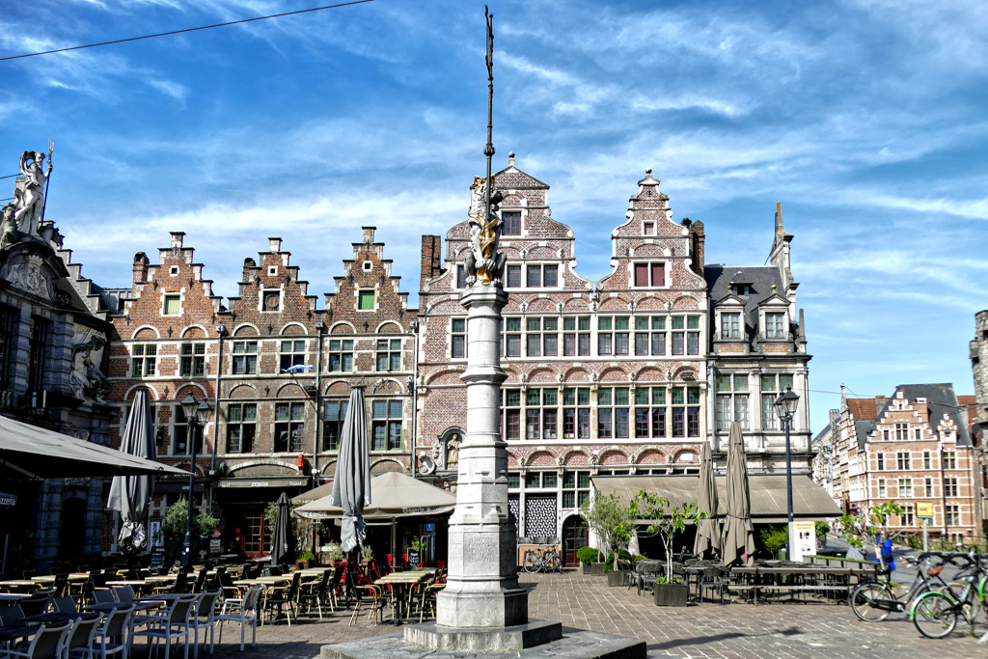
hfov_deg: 57.2
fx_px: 906
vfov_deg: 40.0
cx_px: 494
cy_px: 330
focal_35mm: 33
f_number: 3.2
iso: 125
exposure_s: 1/2000
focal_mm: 11.9
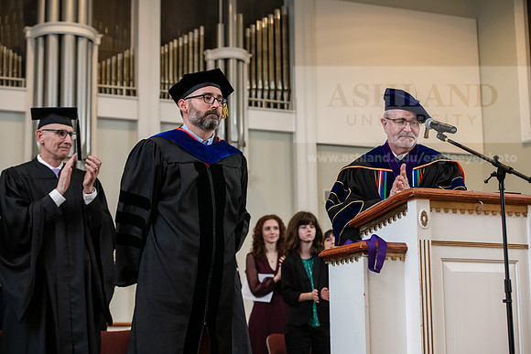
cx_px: 266
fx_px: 1106
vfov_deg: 18.2
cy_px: 177
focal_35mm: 75
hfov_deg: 27.0
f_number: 4.5
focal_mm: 75
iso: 1600
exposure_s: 1/200
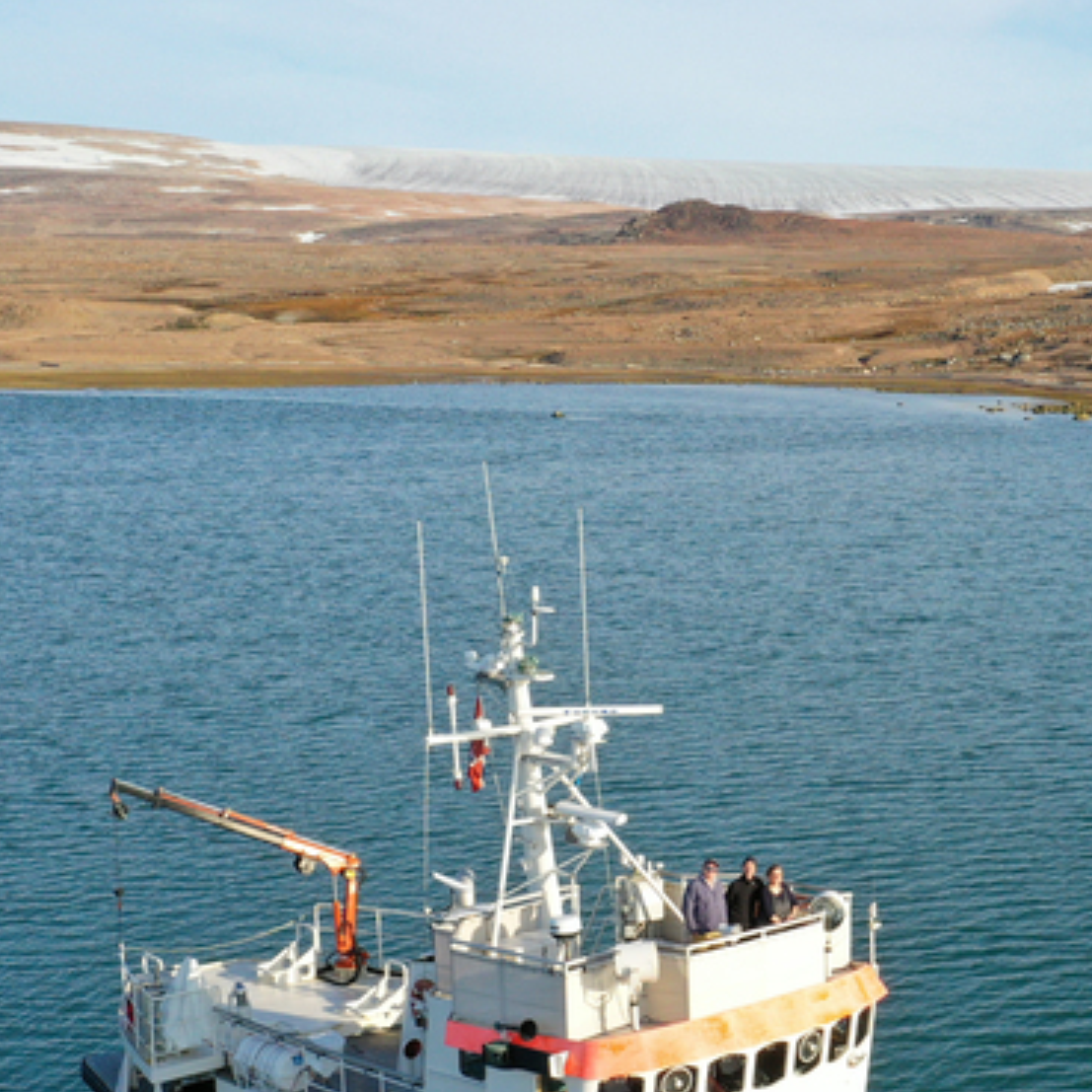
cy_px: 842
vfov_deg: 25.7
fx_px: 2356
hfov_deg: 25.2
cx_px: 1000
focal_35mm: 66
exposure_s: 1/640
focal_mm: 10.26
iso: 200
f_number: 5.6
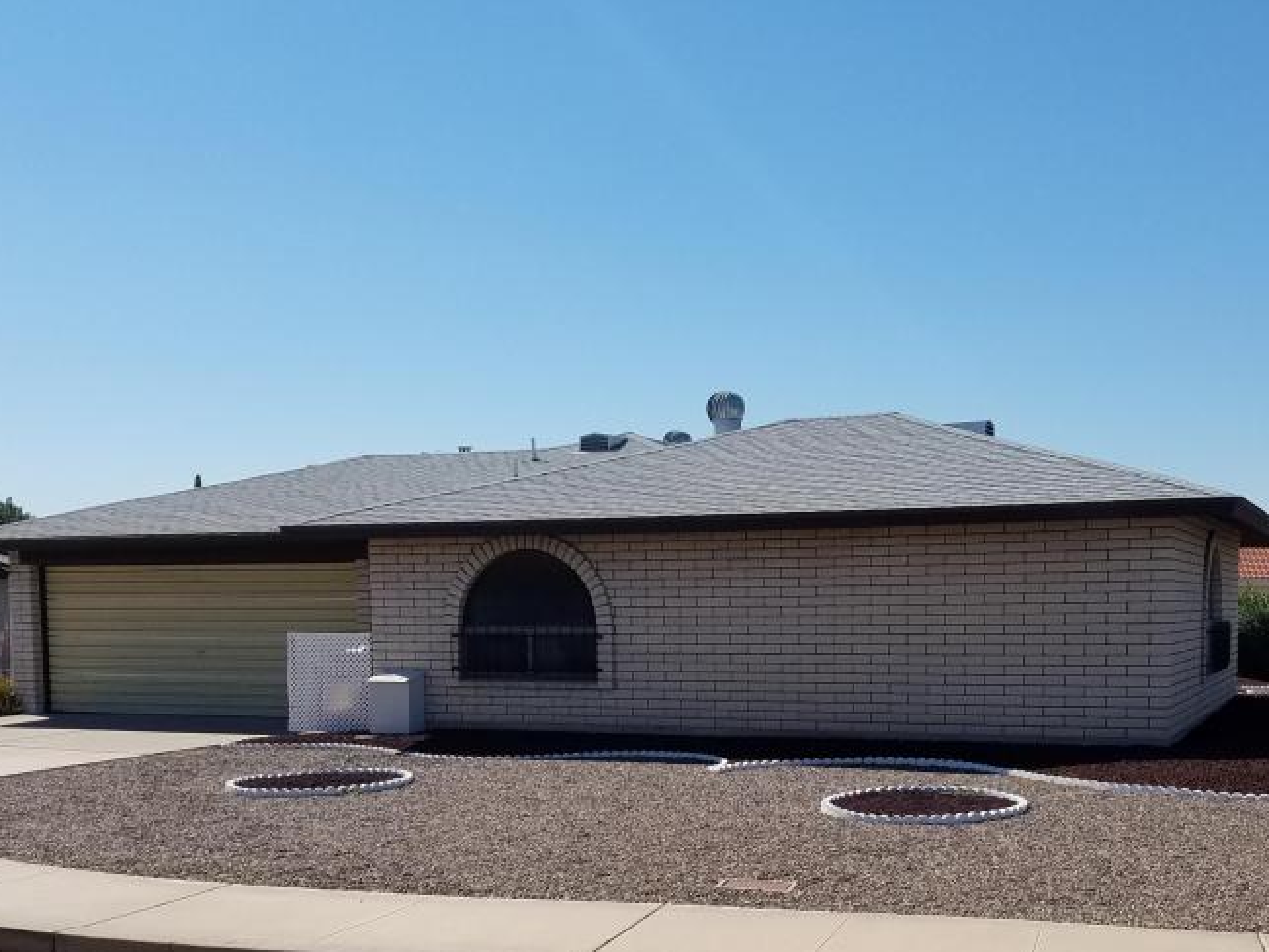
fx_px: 1503
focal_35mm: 41
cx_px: 768
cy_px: 653
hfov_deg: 45.5
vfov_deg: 34.7
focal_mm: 4.2
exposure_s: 1/3856
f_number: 1.7
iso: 50
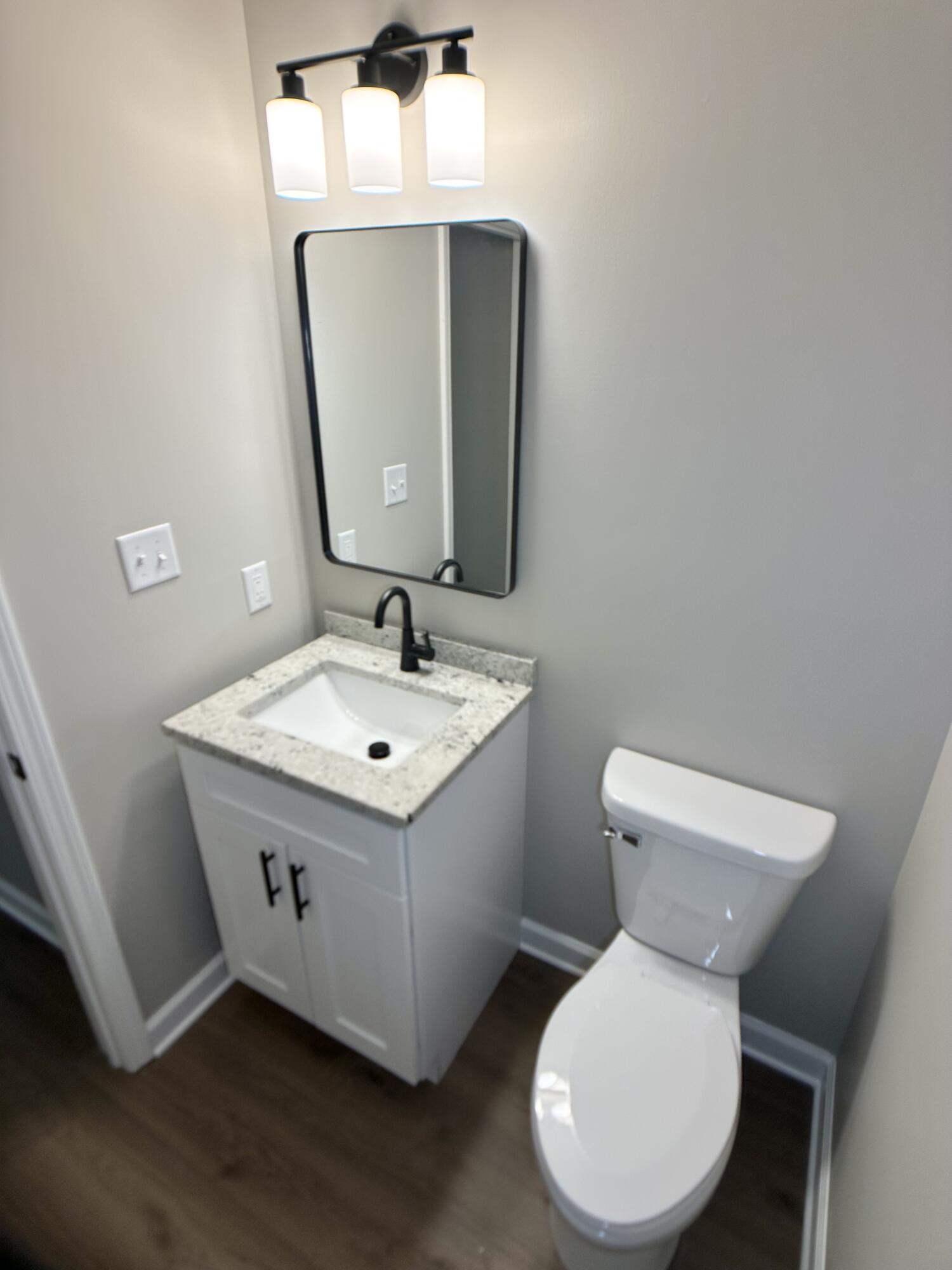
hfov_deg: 56.8
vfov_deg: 71.6
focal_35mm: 24
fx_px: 880
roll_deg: -0.7
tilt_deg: -24.5
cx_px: 476
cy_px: 635
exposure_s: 1/256
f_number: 1.78
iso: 80
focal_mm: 6.86
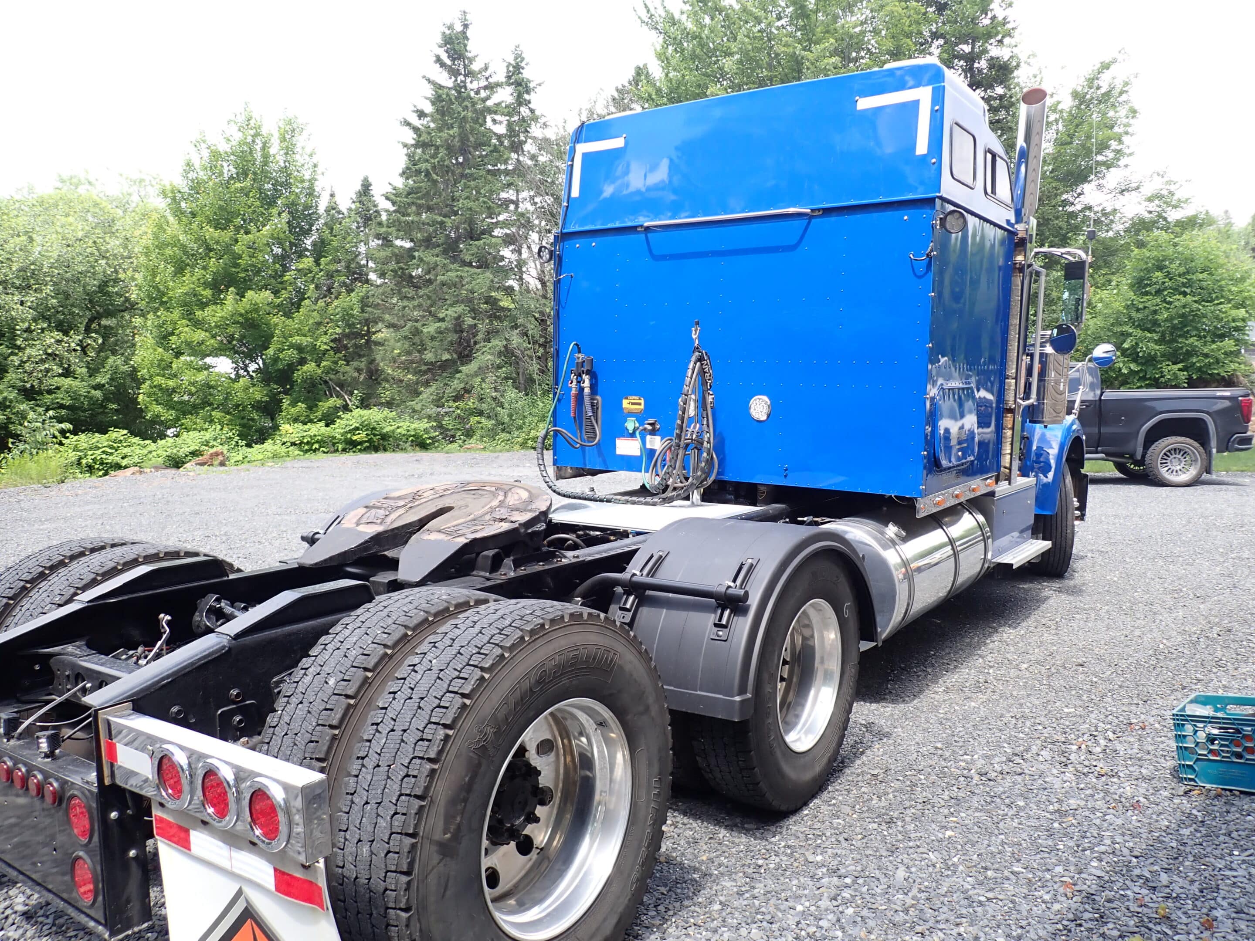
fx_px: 906
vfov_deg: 54.9
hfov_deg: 69.4
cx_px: 628
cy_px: 470
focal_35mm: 25
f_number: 2.8
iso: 100
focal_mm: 4.5
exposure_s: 1/320
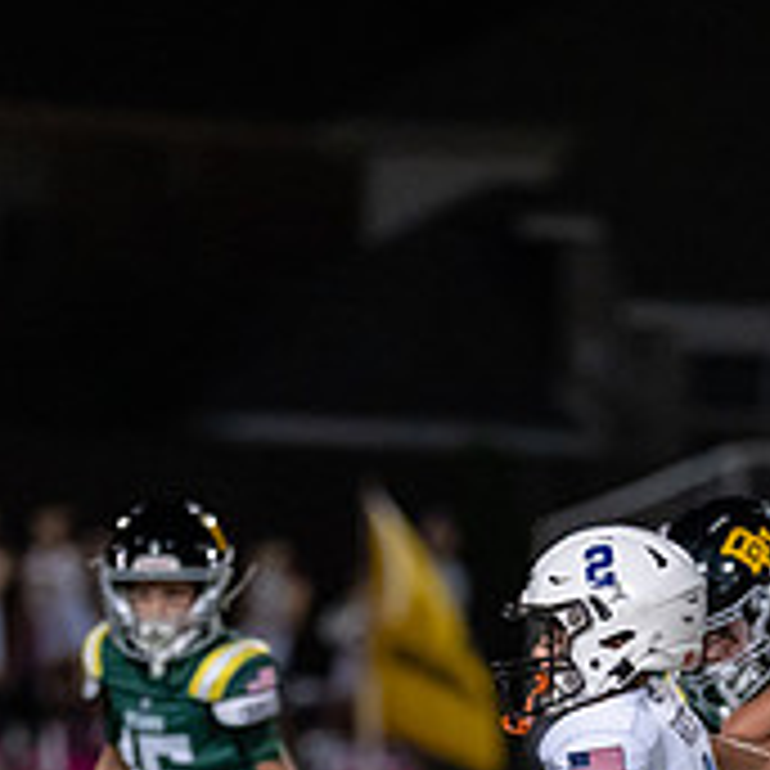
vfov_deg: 3.6
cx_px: 472
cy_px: 1016
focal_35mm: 485
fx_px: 12206
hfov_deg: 3.6
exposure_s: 1/1000
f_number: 1.8
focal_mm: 135
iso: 4000
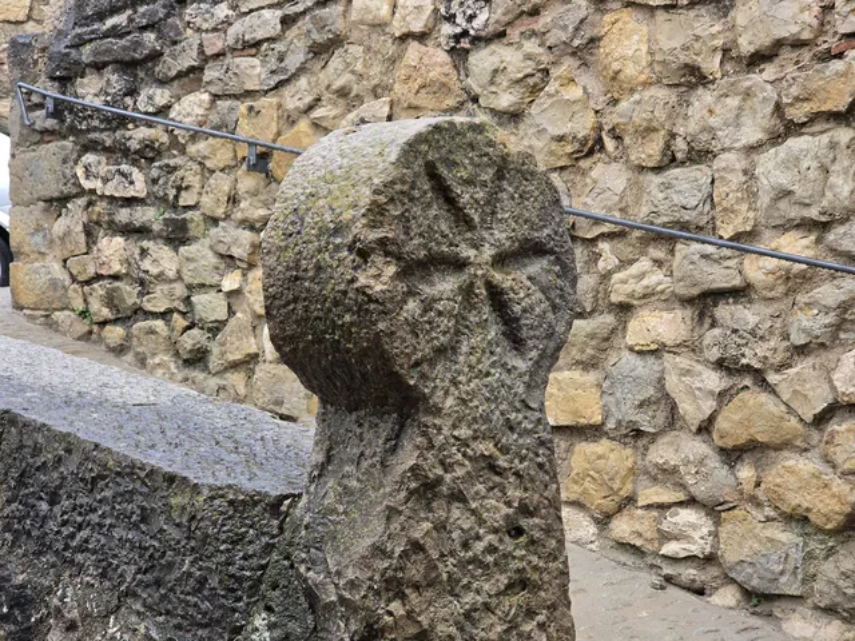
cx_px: 428
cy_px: 320
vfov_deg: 21.3
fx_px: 1704
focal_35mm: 69
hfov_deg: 28.2
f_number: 2.4
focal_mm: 7
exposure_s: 1/100
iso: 25
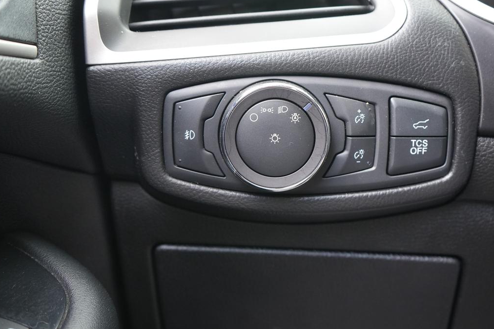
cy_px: 138
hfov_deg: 45.4
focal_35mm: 43
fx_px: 590
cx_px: 267
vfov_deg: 31.1
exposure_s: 1/160
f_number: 4
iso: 2000
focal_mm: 34
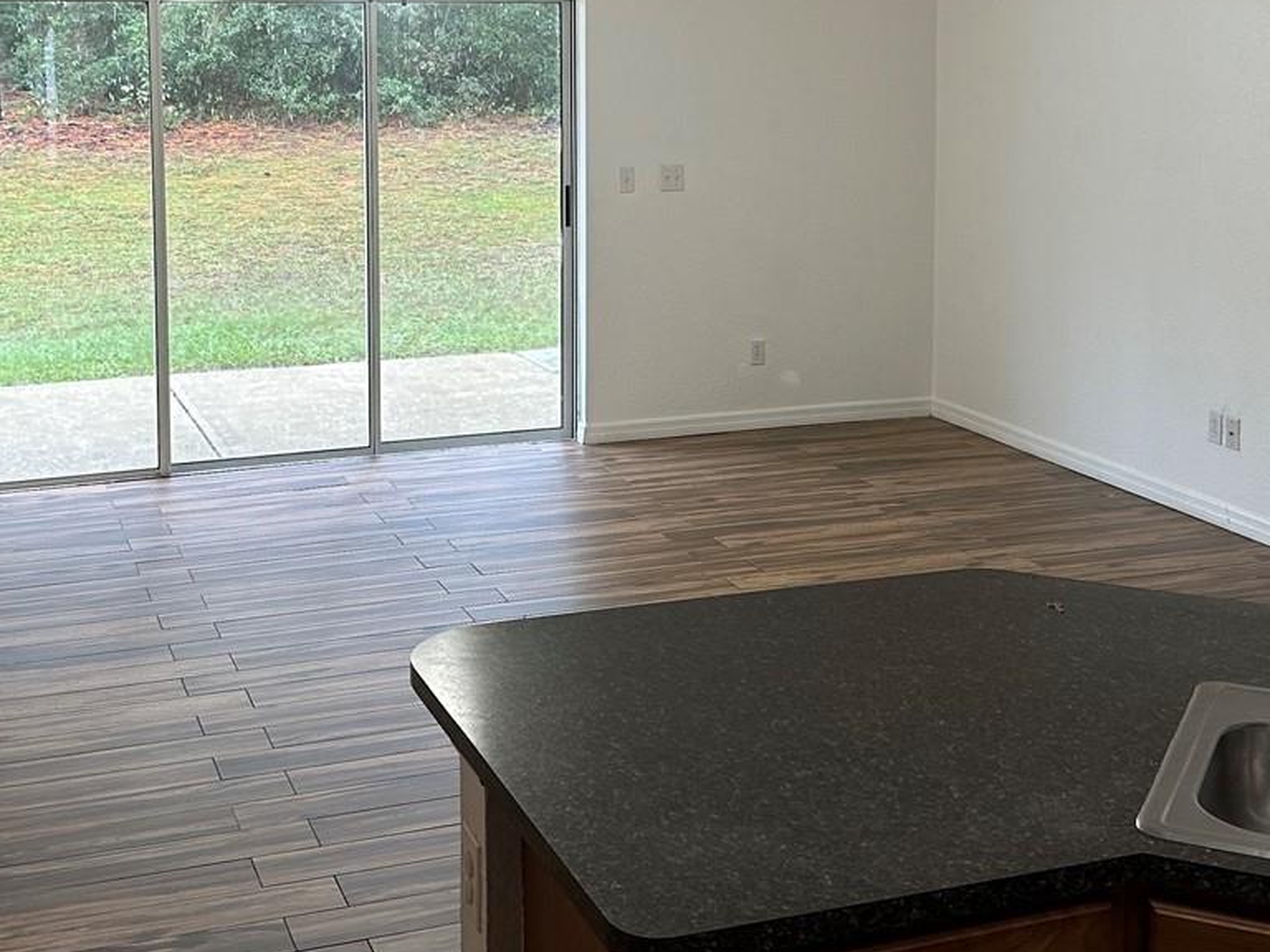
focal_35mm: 50
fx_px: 1834
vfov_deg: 28.4
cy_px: 180
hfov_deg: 38.2
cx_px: 609
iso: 160
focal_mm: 6.86
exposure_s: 1/120
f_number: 1.78
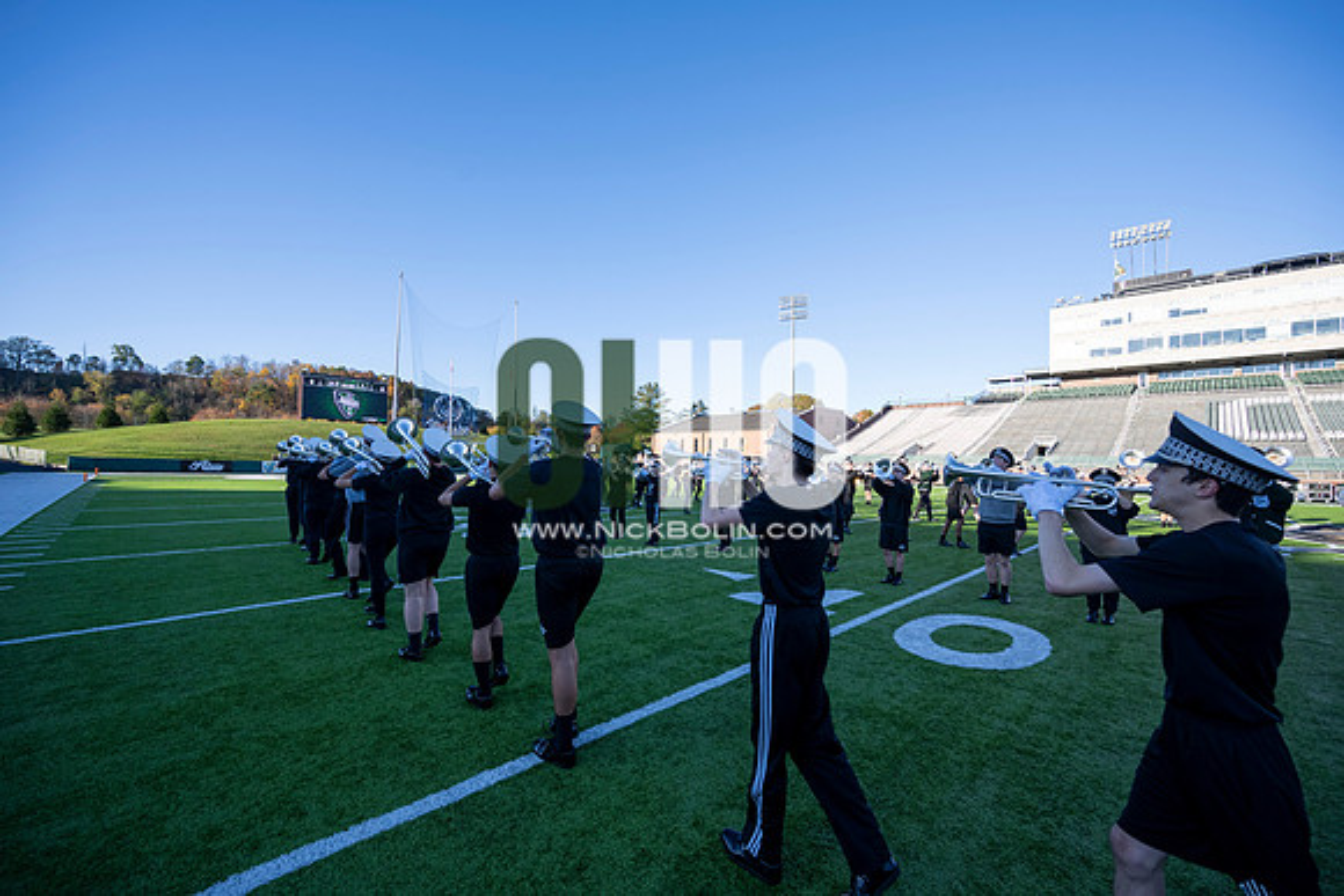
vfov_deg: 81.2
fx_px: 523
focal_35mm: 14
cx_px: 672
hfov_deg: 104.2
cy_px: 448
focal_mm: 14
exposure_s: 1/500
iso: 160
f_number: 4.5
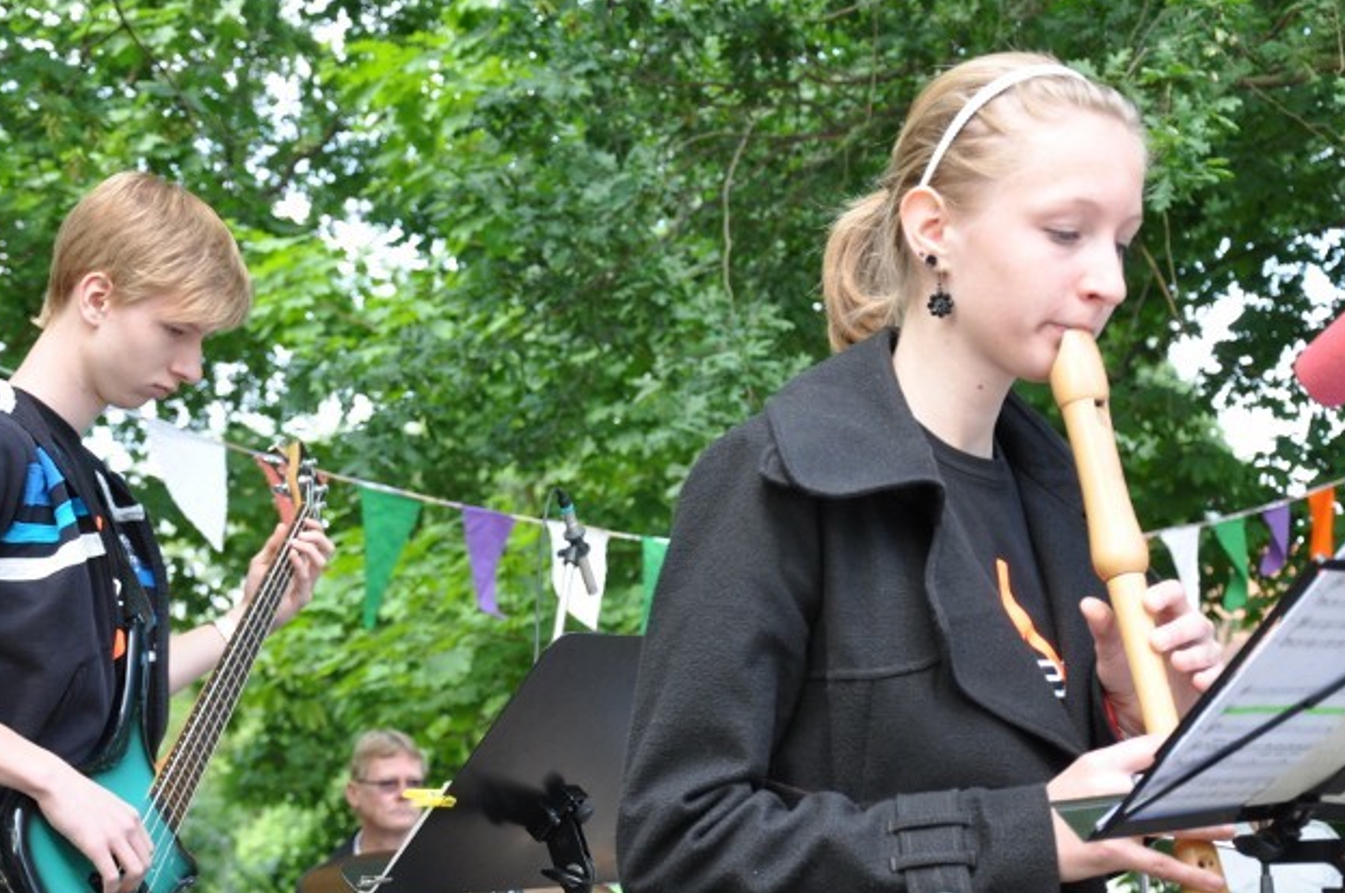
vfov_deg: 16.8
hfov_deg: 25.1
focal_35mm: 81
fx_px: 3022
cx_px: 629
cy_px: 552
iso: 400
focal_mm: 42
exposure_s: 1/160
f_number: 6.3
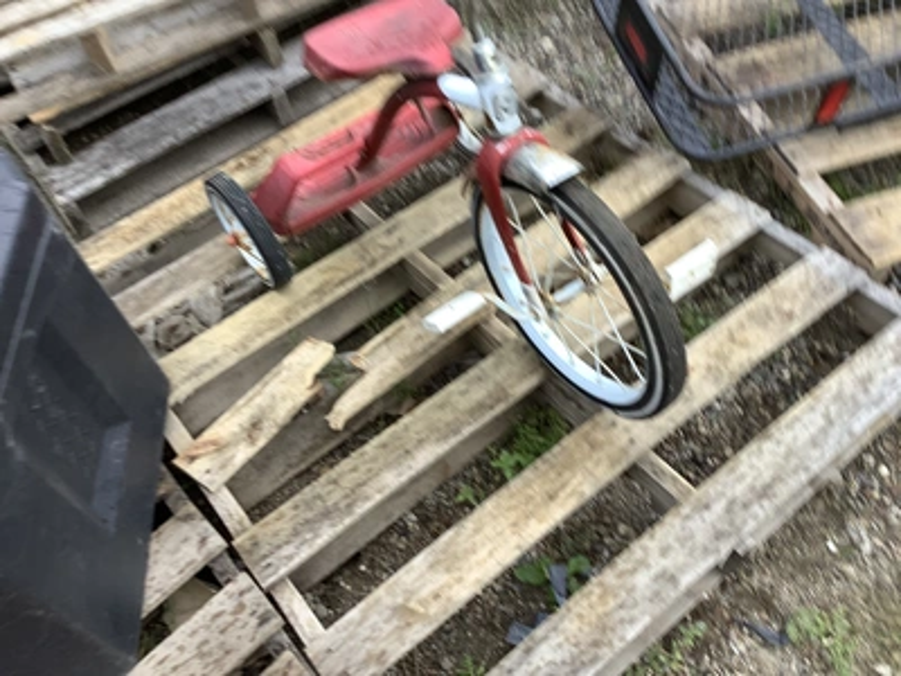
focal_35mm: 31
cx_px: 450
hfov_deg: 58.4
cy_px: 338
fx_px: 807
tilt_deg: -47.4
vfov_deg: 45.4
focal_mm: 3.3
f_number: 2.4
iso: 32
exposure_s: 1/120
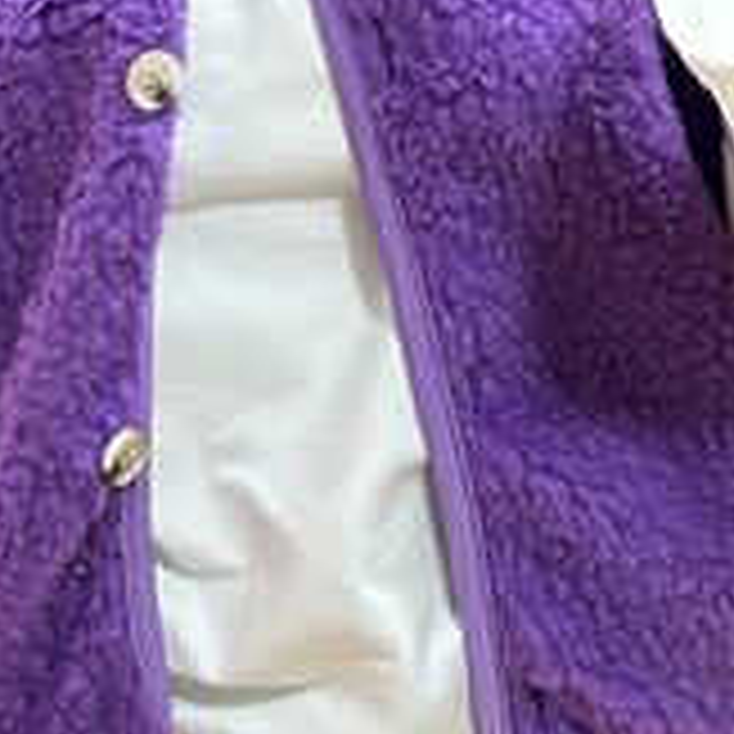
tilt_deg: -10.0
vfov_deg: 13.9
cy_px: -558
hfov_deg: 15.4
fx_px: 2711
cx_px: 432
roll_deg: +0.8
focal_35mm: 113
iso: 160
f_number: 1.5
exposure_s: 1/50
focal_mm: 5.7
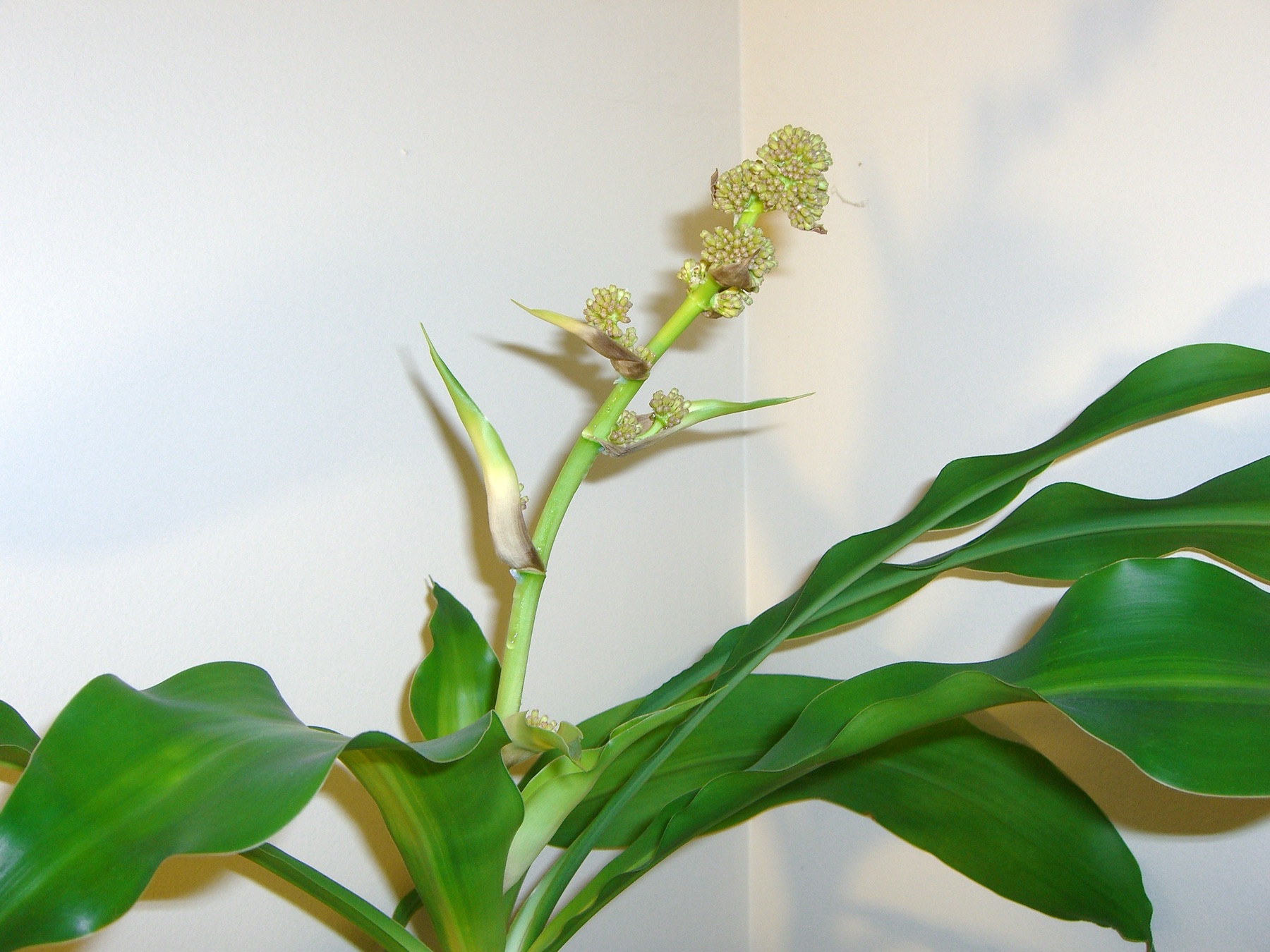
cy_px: 476
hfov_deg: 49.0
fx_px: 1394
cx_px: 635
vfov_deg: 37.7
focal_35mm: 38
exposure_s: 1/30
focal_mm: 7.9
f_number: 4
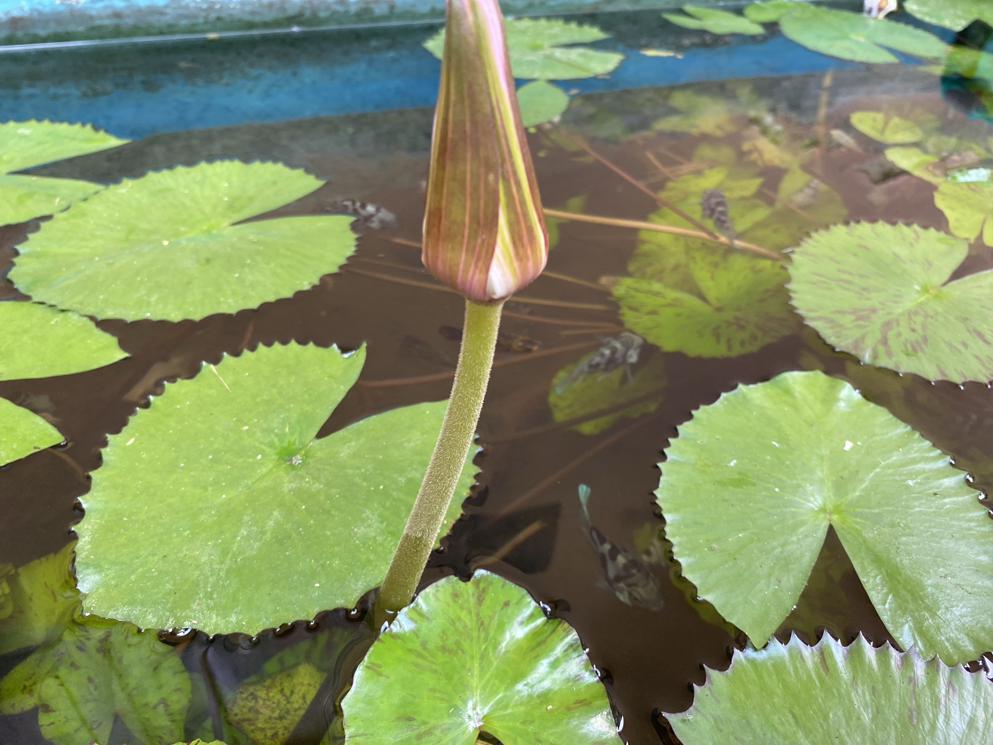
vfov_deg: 53.1
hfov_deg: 67.3
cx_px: 496
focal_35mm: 26
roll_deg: -0.1
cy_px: 372
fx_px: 746
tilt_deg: -40.4
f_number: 1.8
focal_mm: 4.25
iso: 100
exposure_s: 1/121
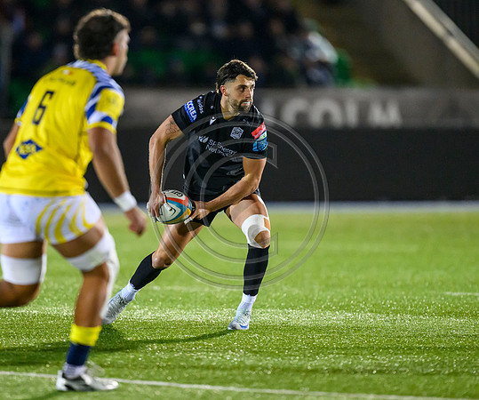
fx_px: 8055
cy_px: 188
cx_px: 173
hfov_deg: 3.4
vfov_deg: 2.8
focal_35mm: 559
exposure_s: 1/1250
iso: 8000
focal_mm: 400
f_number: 2.8
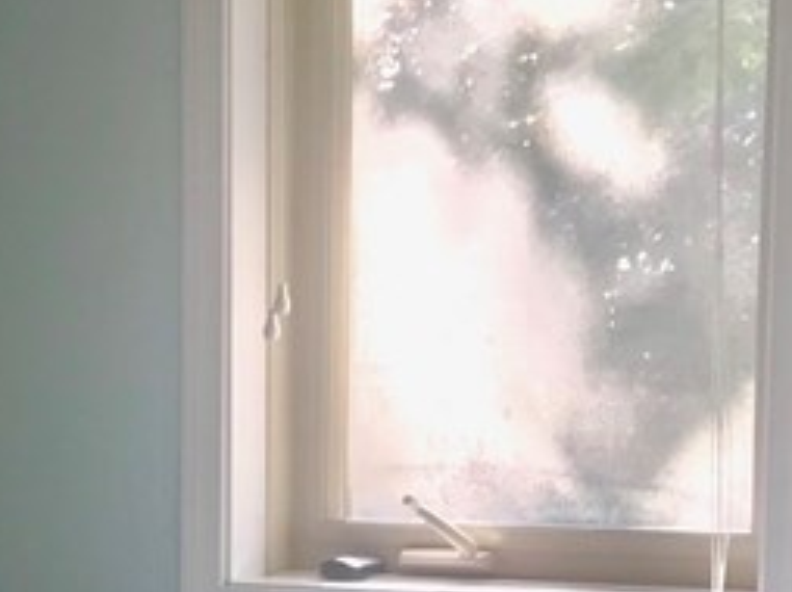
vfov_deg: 12.5
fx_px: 2583
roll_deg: +3.0
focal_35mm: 113
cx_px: -321
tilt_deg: -9.7
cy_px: 872
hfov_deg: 16.2
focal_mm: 3.99
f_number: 1.8
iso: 25
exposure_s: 1/30
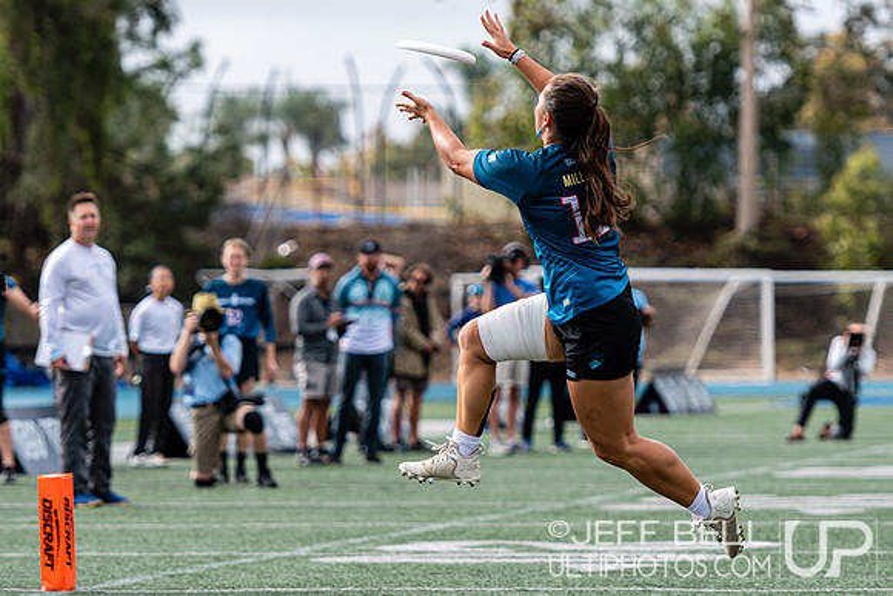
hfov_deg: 8.2
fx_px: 6226
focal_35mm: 251
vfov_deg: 5.5
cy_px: 298
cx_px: 507
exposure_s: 1/1000
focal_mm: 145
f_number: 2.8
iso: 100
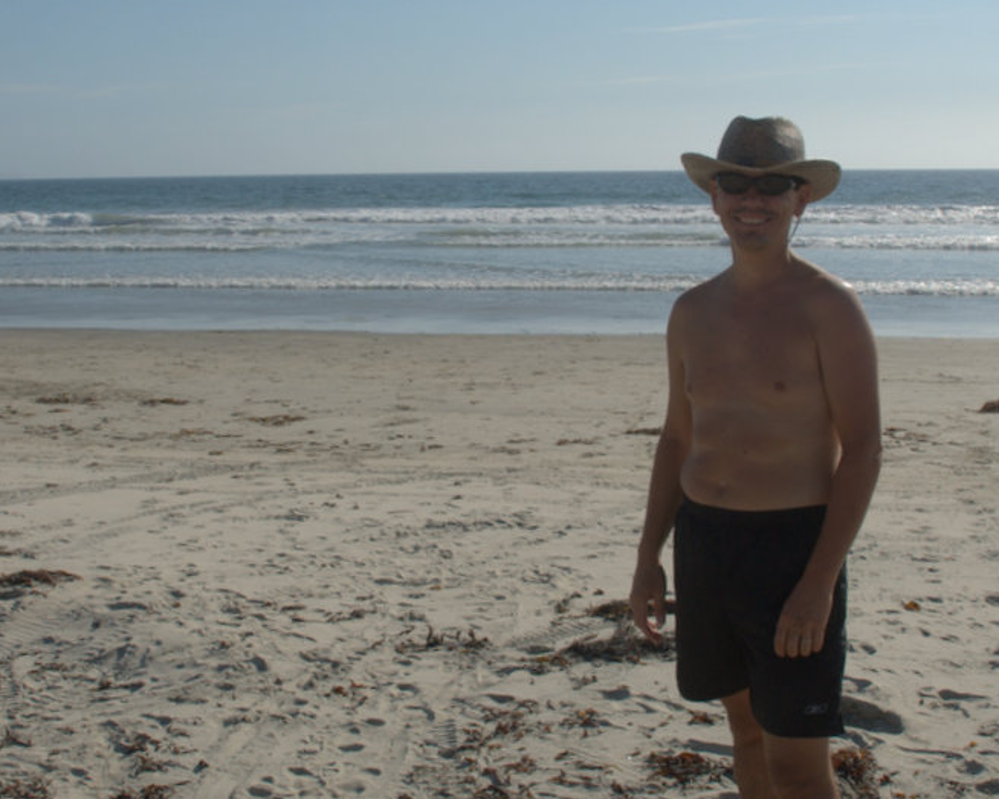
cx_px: 451
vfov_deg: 47.1
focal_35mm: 31
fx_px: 916
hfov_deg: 57.1
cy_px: 397
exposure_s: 1/400
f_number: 10
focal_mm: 18
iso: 100
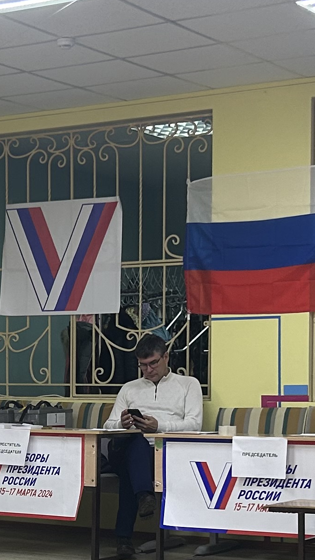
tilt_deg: -3.5
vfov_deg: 22.2
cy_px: 438
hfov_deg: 12.6
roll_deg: +0.2
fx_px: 1411
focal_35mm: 95
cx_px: -10
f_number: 1.5
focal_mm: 5.7
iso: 100
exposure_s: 1/100
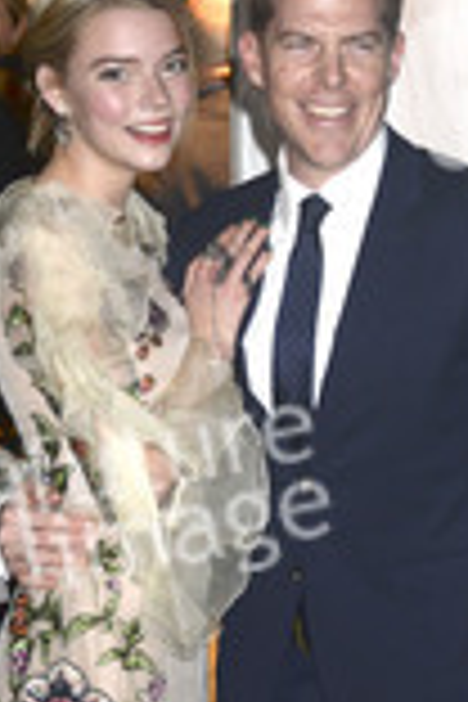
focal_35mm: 185
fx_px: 3607
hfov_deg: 7.4
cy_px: 738
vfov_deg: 11.0
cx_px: 232
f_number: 5.6
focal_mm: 72
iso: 800
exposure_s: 1/250
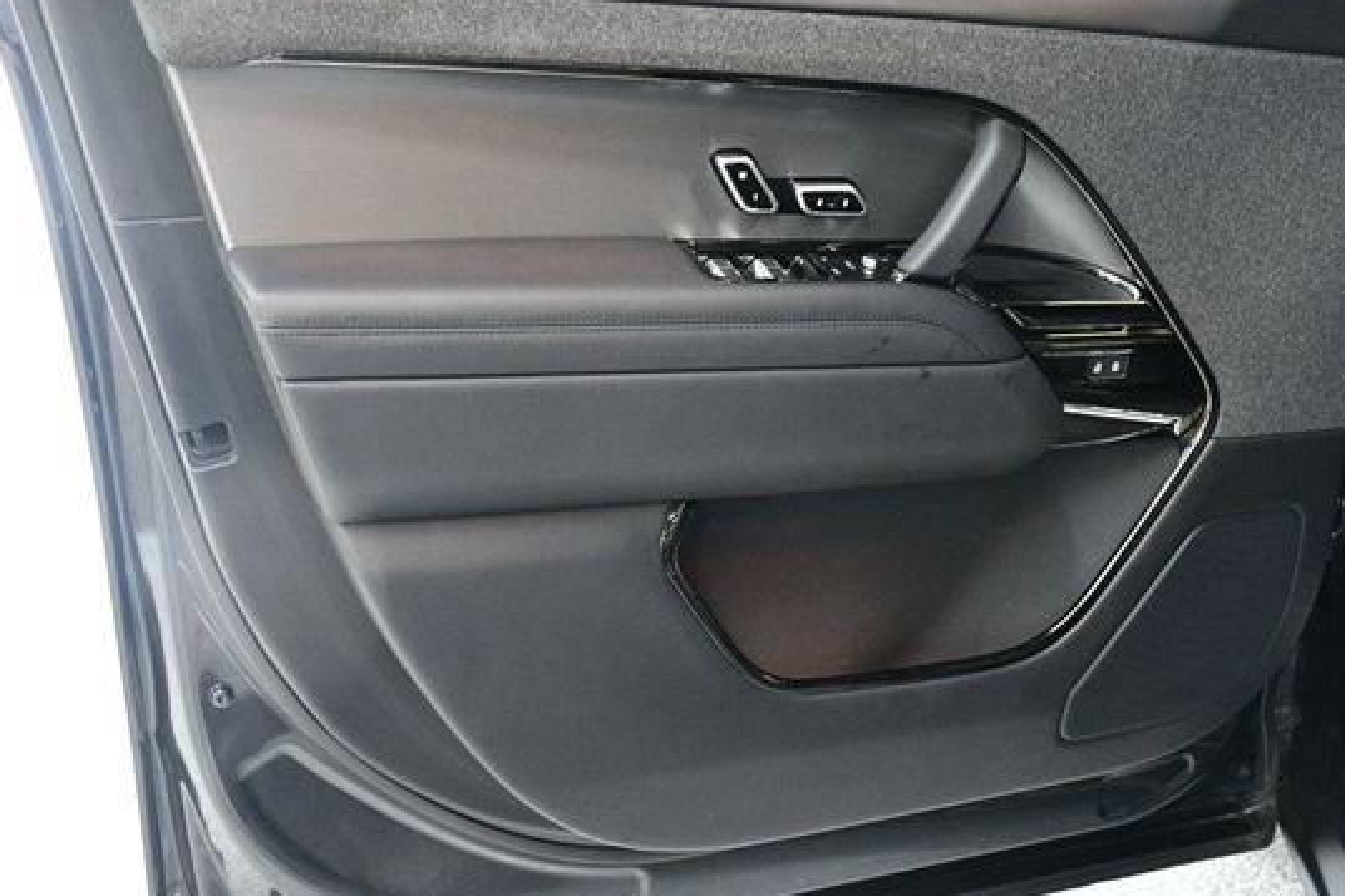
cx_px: 740
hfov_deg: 45.4
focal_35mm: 43
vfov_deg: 31.1
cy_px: 384
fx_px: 1606
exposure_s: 1/60
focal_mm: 24
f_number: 3.8
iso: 4500
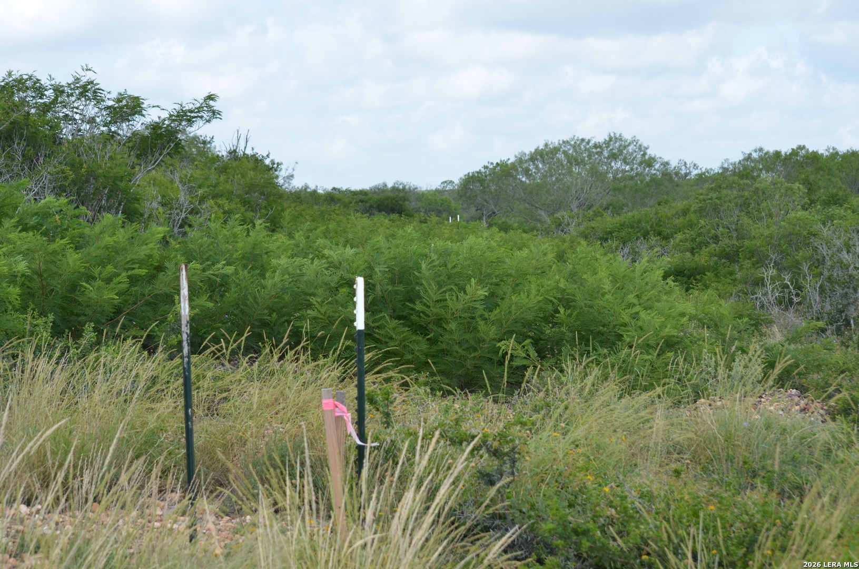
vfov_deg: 16.5
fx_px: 1964
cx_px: 430
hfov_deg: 24.7
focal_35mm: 82
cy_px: 284
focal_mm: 55
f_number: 7.1
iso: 125
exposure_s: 1/200
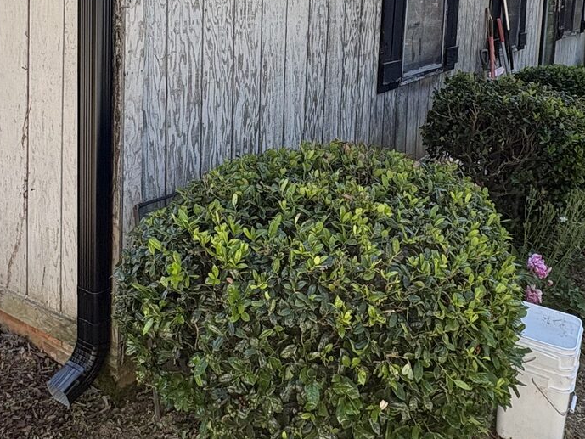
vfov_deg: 35.0
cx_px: 290
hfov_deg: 47.9
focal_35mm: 39
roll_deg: -3.5
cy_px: 55
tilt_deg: -5.7
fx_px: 659
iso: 40
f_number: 2.2
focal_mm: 2.22
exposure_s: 1/327
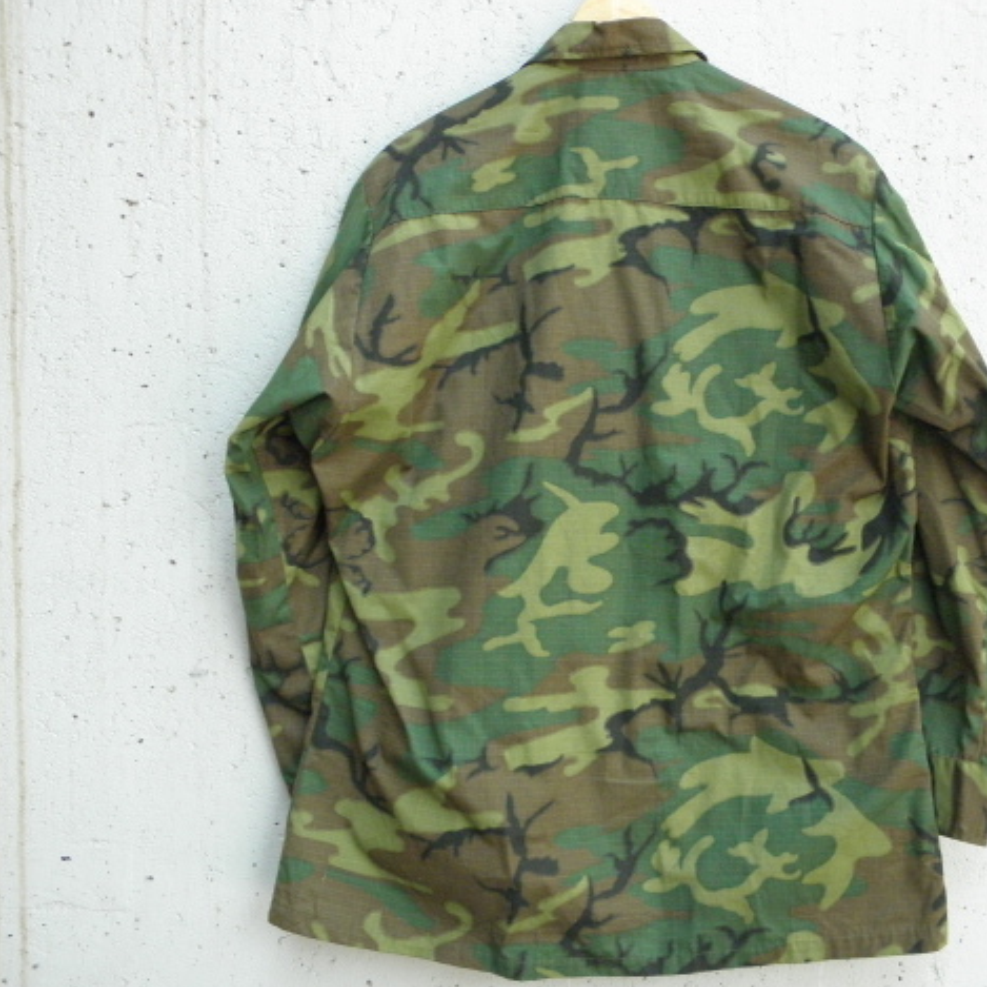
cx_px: 633
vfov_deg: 40.9
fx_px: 1323
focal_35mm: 41
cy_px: 499
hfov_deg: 40.6
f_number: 3.7
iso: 400
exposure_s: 1/160
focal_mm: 6.2
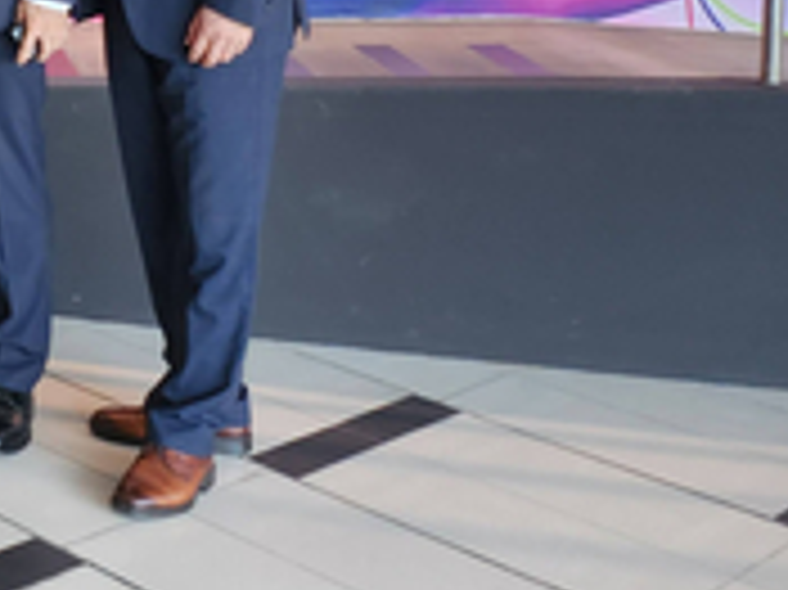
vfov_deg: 17.1
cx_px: -423
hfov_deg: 21.1
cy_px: -324
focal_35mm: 77
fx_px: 1752
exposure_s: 1/120
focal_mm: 5
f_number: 1.8
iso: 160
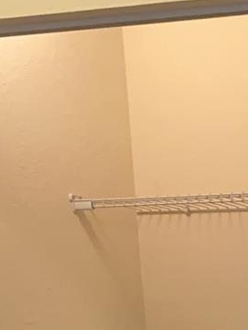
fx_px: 946
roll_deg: +1.4
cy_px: 520
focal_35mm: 99
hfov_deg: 14.0
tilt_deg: -13.9
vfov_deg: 17.5
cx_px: 367
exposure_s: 1/40
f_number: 1.8
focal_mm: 4.25
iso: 200
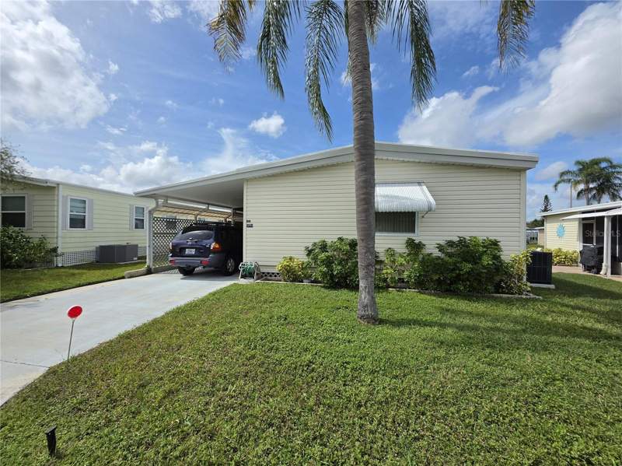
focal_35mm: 13
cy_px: 233
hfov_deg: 106.2
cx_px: 311
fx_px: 233
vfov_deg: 89.9
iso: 32
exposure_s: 1/2417
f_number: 1.9
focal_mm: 2.2
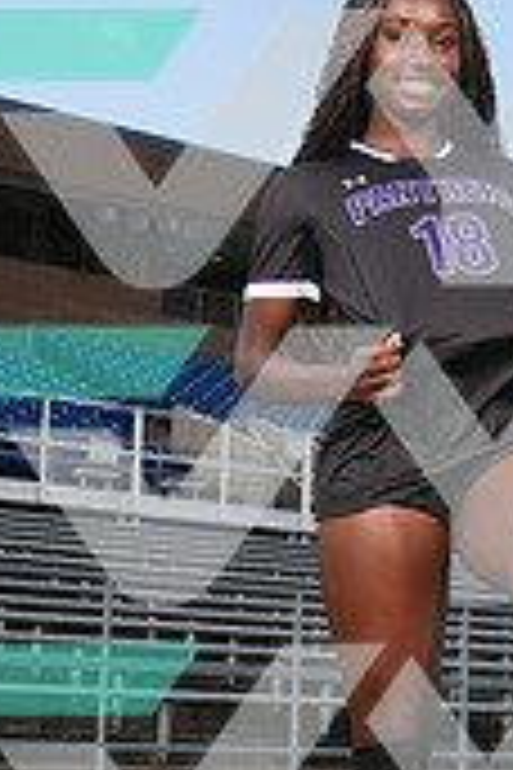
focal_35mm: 84
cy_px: 468
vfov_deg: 24.1
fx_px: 1795
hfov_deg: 15.7
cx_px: 603
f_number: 7.1
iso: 80
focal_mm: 32
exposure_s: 1/200
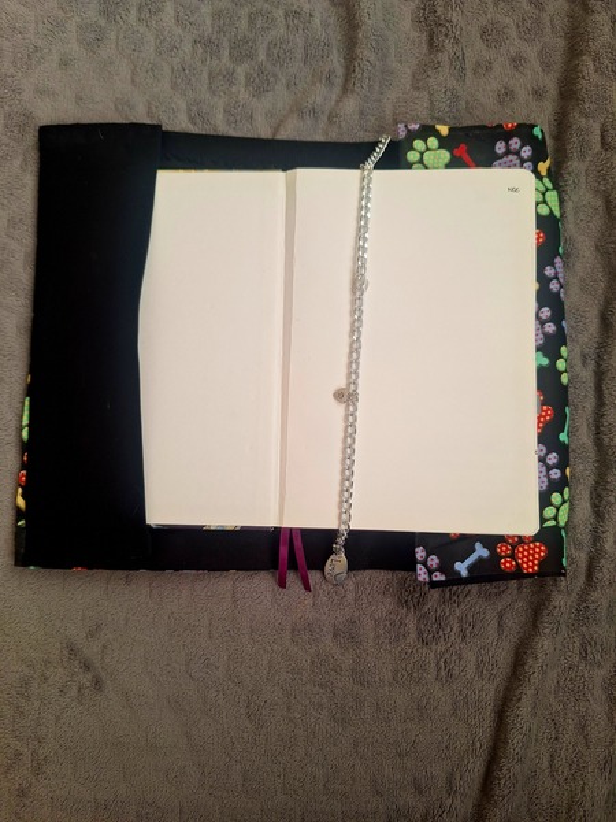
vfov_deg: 73.9
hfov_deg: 58.9
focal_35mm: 23
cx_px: 308
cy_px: 411
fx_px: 546
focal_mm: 5.54
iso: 40
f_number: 1.8
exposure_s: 1/125
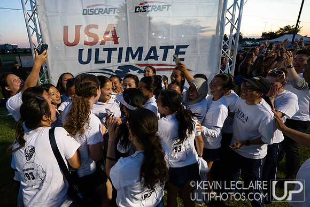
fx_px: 172
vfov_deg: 61.9
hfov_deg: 83.4
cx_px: 133
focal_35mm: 20
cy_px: 105
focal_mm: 17.5
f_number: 5
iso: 5000
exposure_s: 1/200
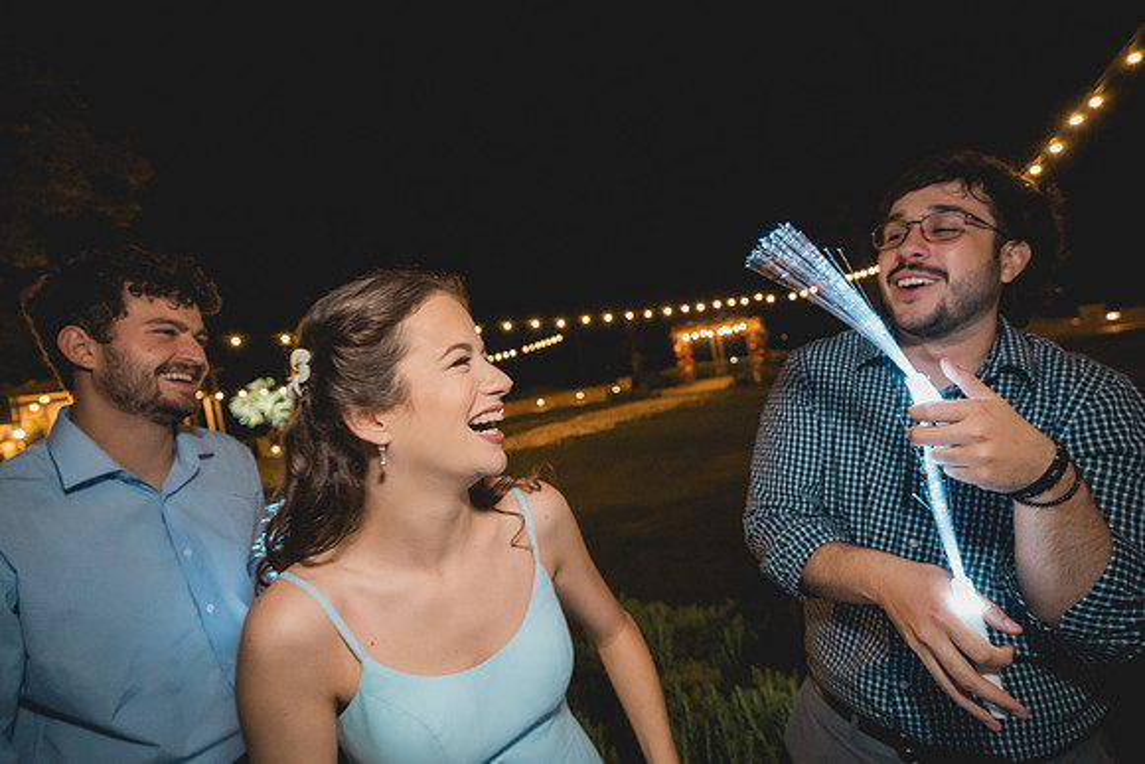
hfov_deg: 90.0
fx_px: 573
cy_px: 382
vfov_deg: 67.4
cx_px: 572
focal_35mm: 18
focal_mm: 18
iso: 8000
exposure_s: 1/125
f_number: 2.8
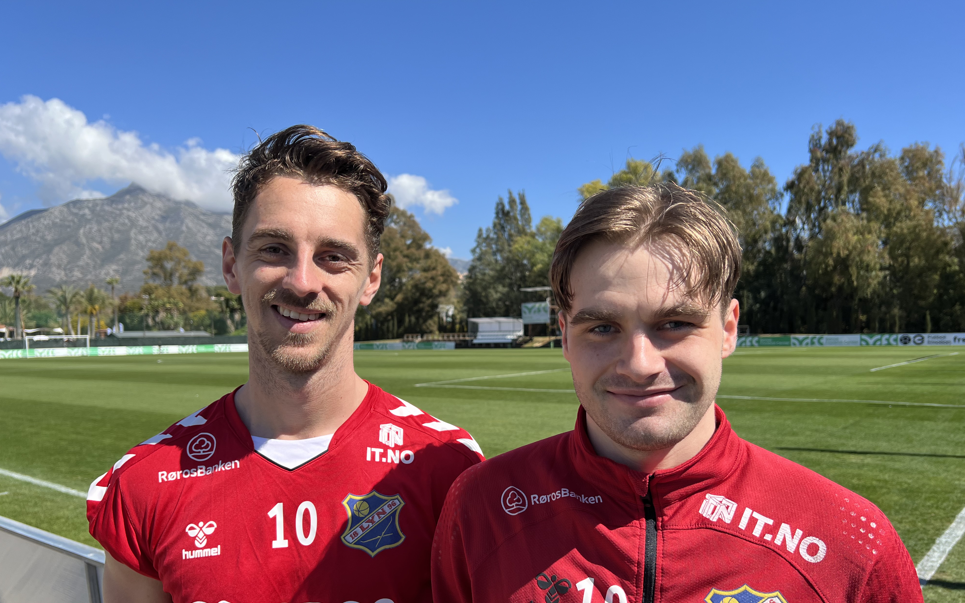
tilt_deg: -2.5
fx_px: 736
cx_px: 481
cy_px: 362
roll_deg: +2.0
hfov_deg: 66.5
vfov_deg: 44.3
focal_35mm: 28
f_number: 1.5
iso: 50
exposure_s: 1/2915
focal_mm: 5.7
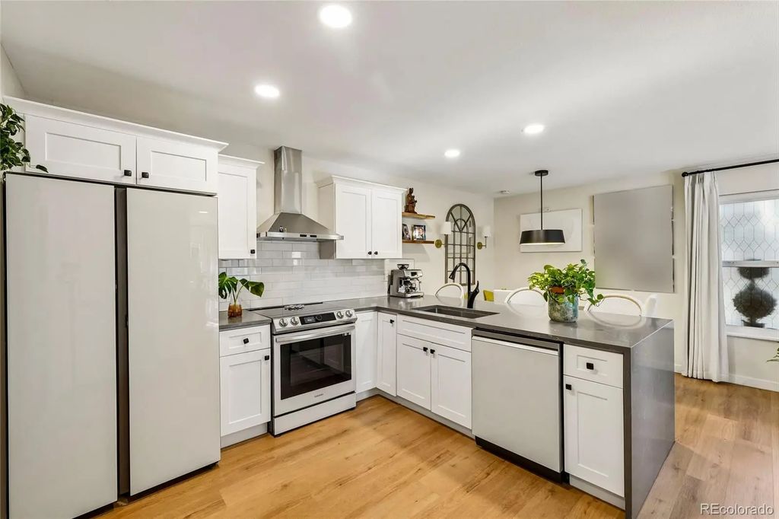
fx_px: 324
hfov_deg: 100.4
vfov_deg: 77.3
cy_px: 260
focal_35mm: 15
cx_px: 390
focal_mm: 10
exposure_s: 1/13
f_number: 8
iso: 800
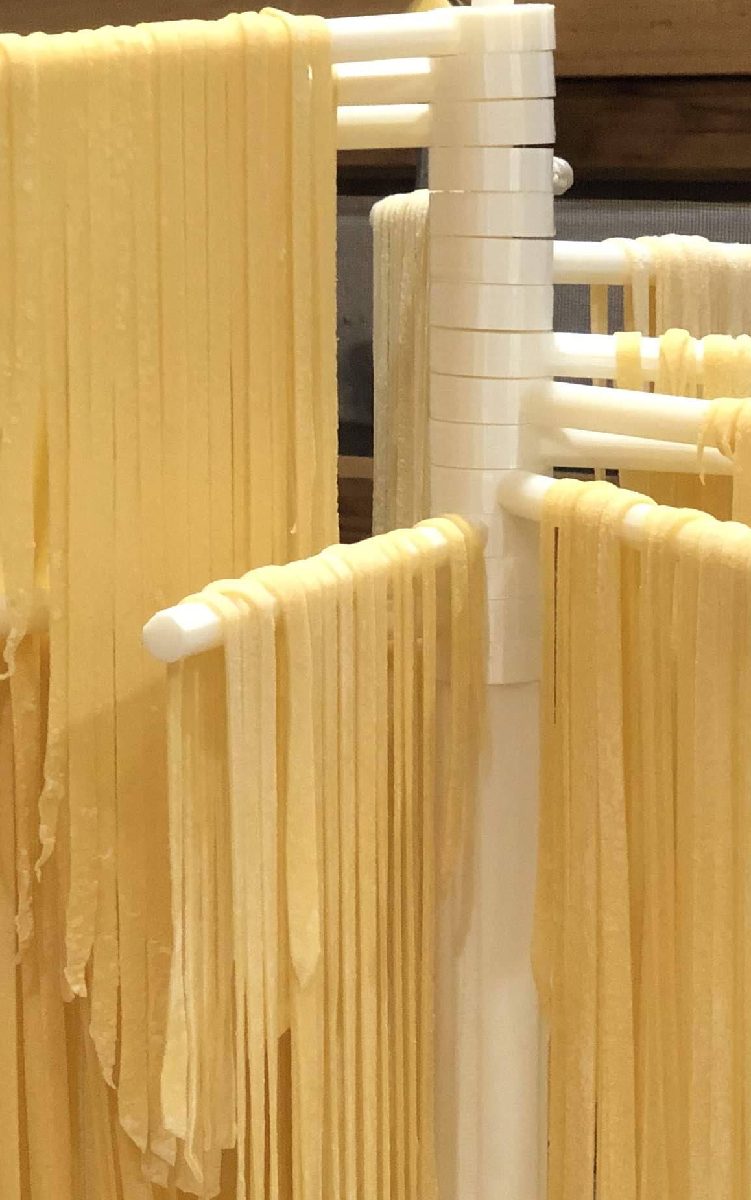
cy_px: 822
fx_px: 3928
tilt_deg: -10.2
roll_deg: +0.3
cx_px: 447
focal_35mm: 120
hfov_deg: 10.9
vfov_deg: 17.3
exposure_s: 1/25
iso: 160
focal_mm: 6
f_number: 2.4
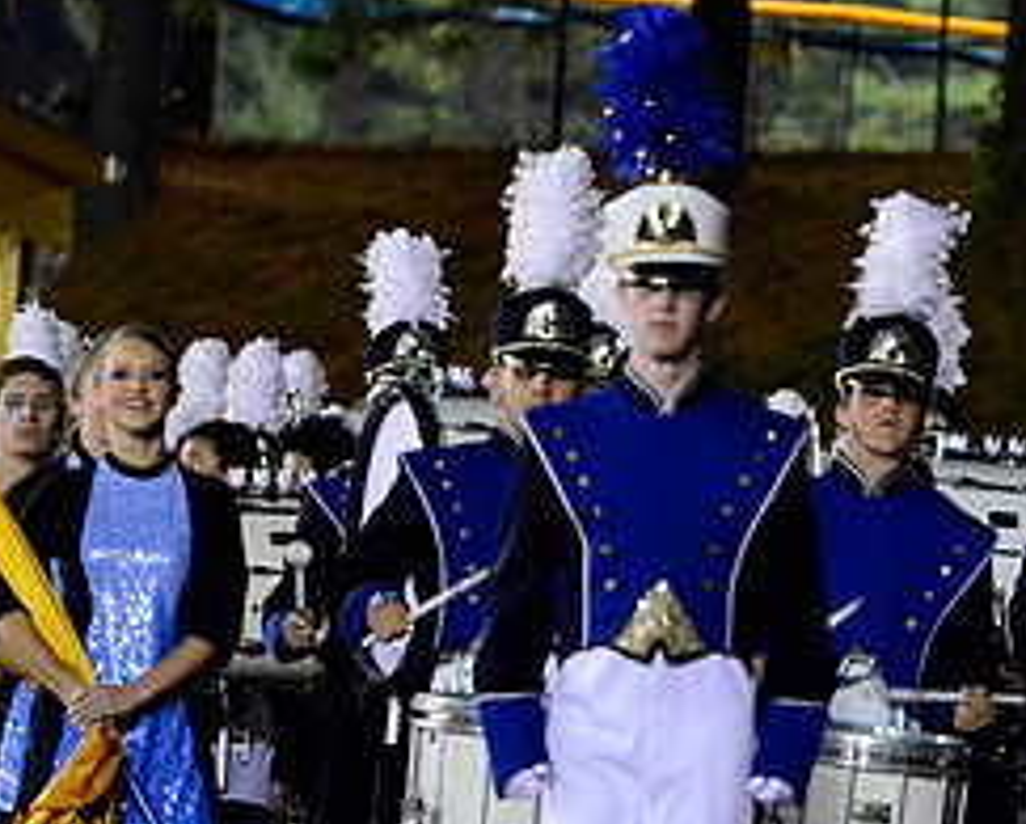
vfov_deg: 5.8
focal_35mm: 268
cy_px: 592
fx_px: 8148
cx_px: 1182
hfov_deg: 7.2
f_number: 2.8
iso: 6400
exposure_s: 1/100
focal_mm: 80
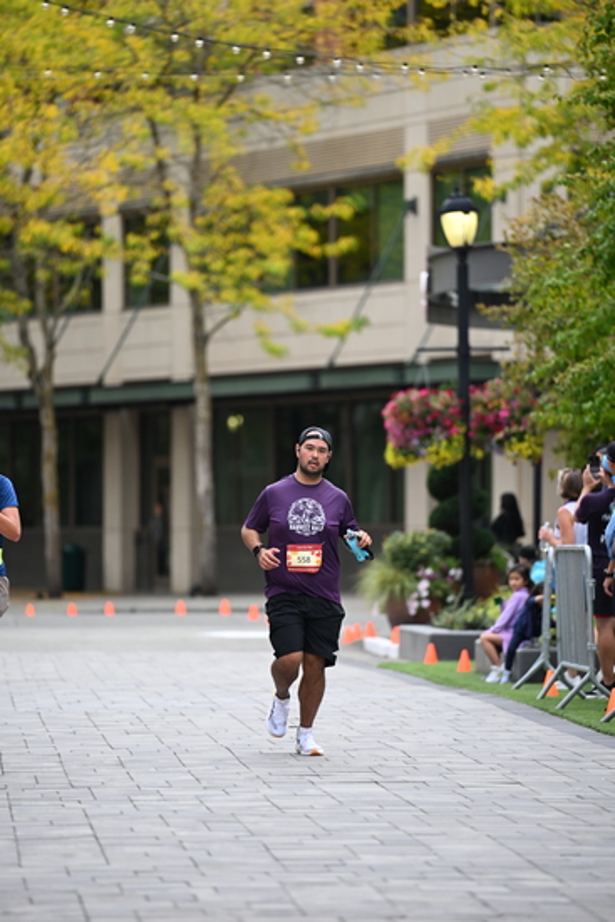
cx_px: 308
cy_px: 461
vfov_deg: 10.3
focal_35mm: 200
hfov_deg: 6.9
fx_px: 5121
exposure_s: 1/2500
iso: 640
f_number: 2.8
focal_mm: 200
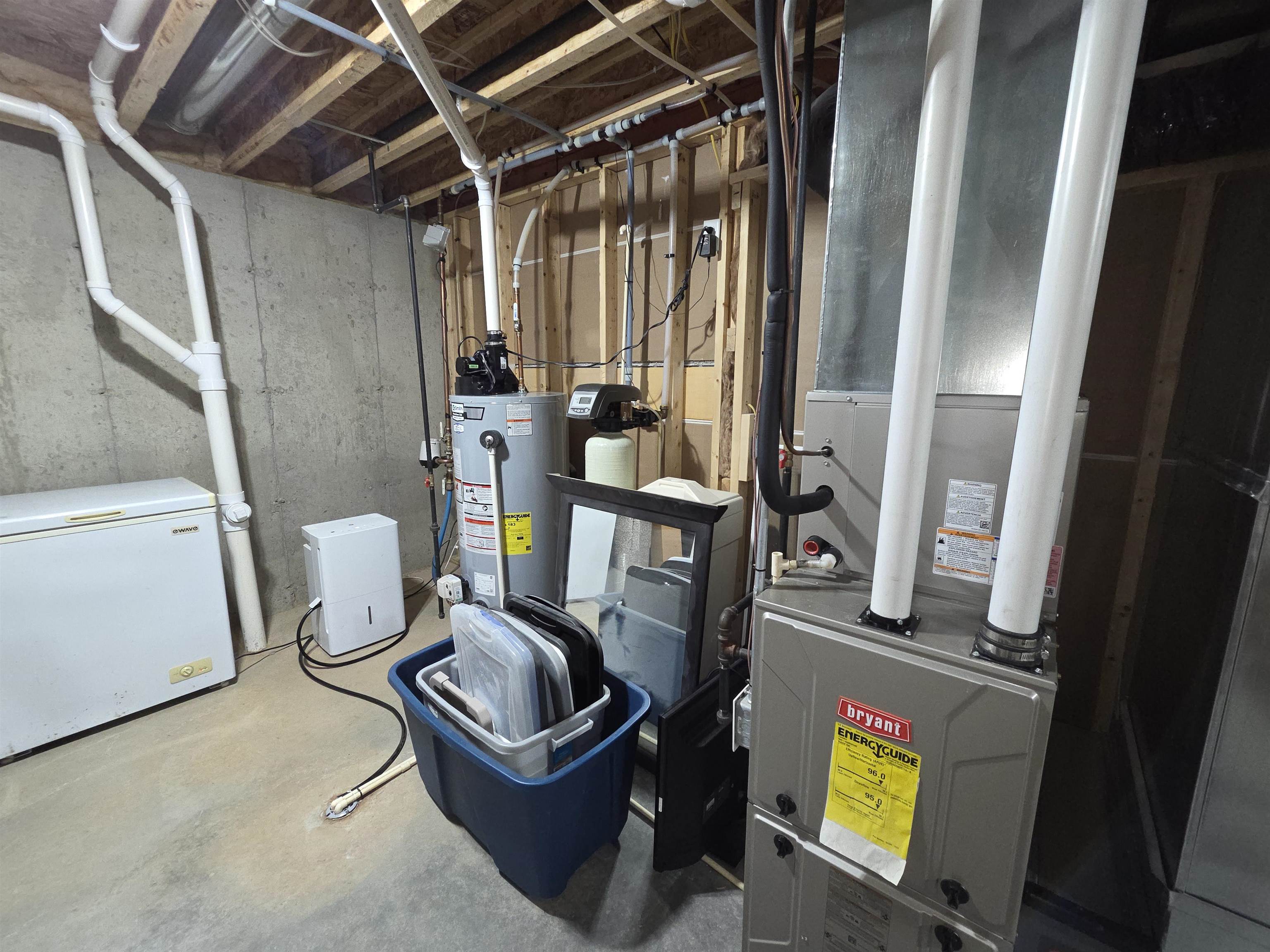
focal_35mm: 13
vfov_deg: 89.9
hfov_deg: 106.2
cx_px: 635
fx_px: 477
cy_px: 476
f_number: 2.2
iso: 125
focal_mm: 2.2
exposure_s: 1/17.2
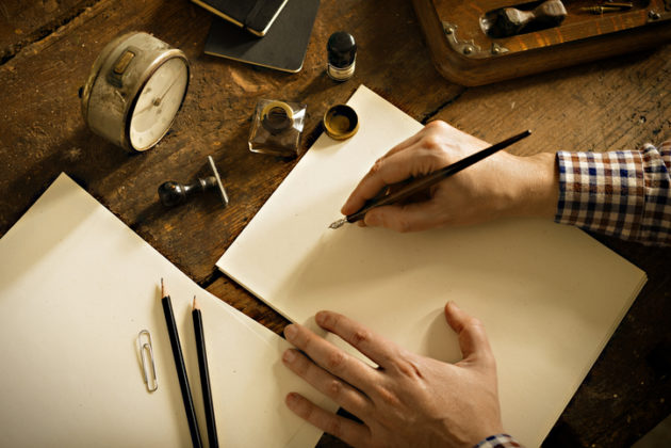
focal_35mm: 50
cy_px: 224
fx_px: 932
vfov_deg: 27.0
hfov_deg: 39.6
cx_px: 336
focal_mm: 50
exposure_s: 1/160
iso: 400
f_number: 4
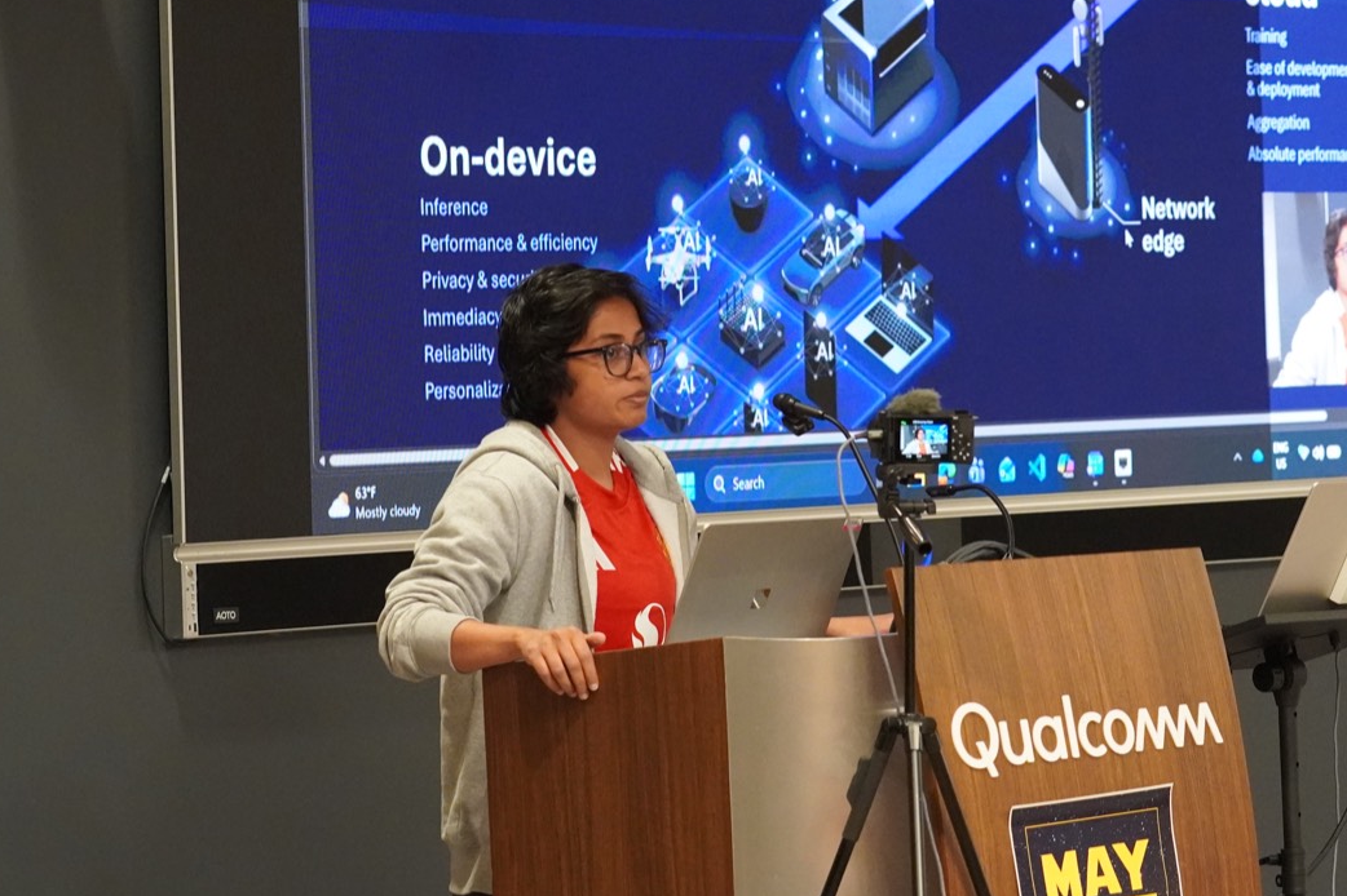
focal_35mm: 173
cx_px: 892
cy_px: 338
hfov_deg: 11.9
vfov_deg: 7.9
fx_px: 6462
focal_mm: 75
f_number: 4
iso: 5000
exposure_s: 1/160
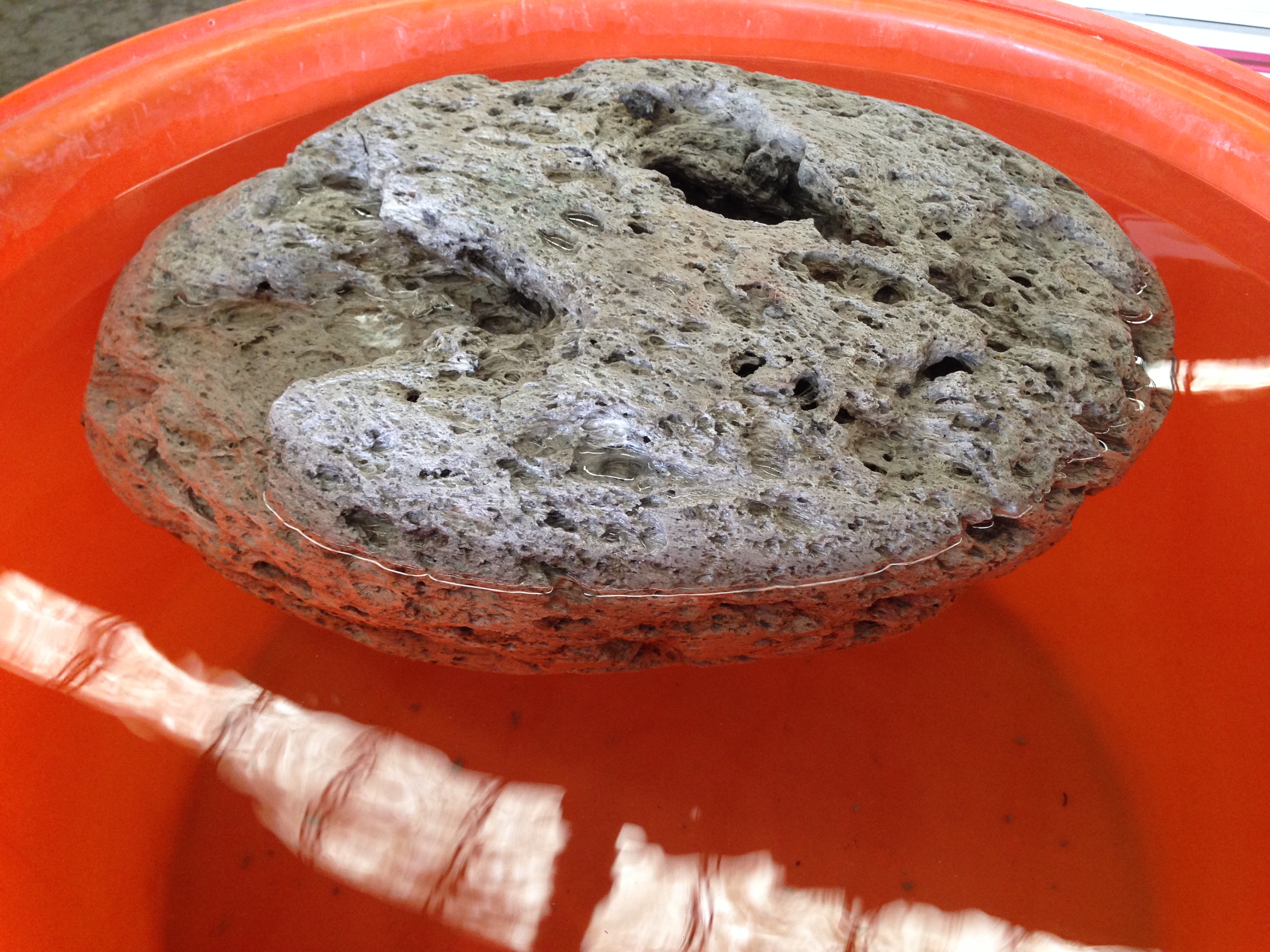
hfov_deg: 55.4
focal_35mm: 33
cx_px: 635
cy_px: 476
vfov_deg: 42.9
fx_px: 1211
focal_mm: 4.12
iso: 125
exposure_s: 1/20
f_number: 2.4
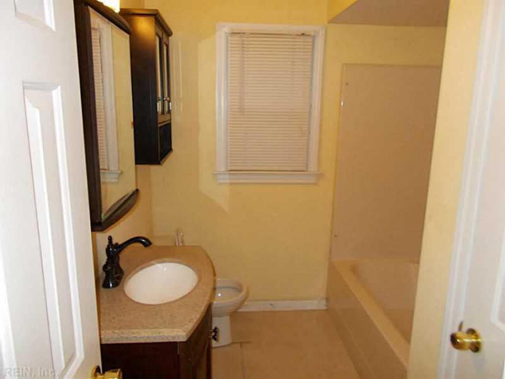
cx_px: 252
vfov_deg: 53.1
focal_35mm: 26
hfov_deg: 67.3
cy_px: 190
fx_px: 379
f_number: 3.2
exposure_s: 1/25
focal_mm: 4.6
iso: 200
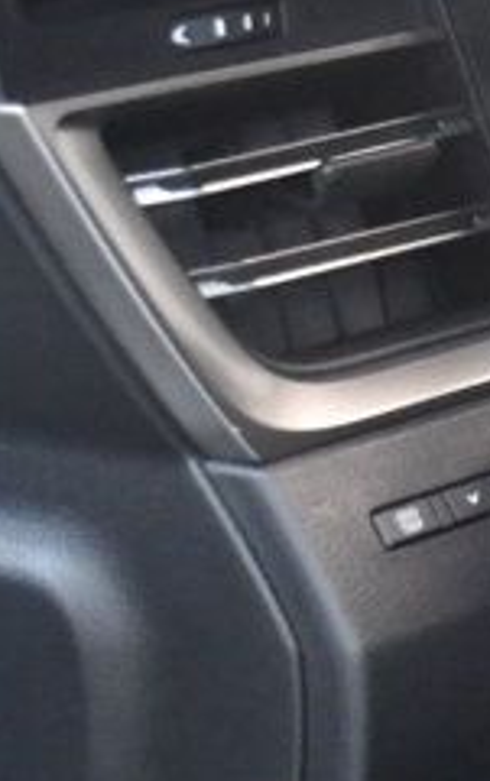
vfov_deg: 12.1
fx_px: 3690
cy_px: 470
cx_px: 1392
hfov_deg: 6.9
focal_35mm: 173
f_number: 4
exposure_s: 1/60
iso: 4000
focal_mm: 27
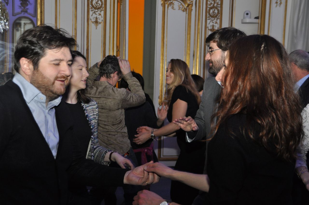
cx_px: 154
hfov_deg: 27.0
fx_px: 643
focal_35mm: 75
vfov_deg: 18.1
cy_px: 102
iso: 800
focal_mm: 50
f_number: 4.8
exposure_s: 1/60
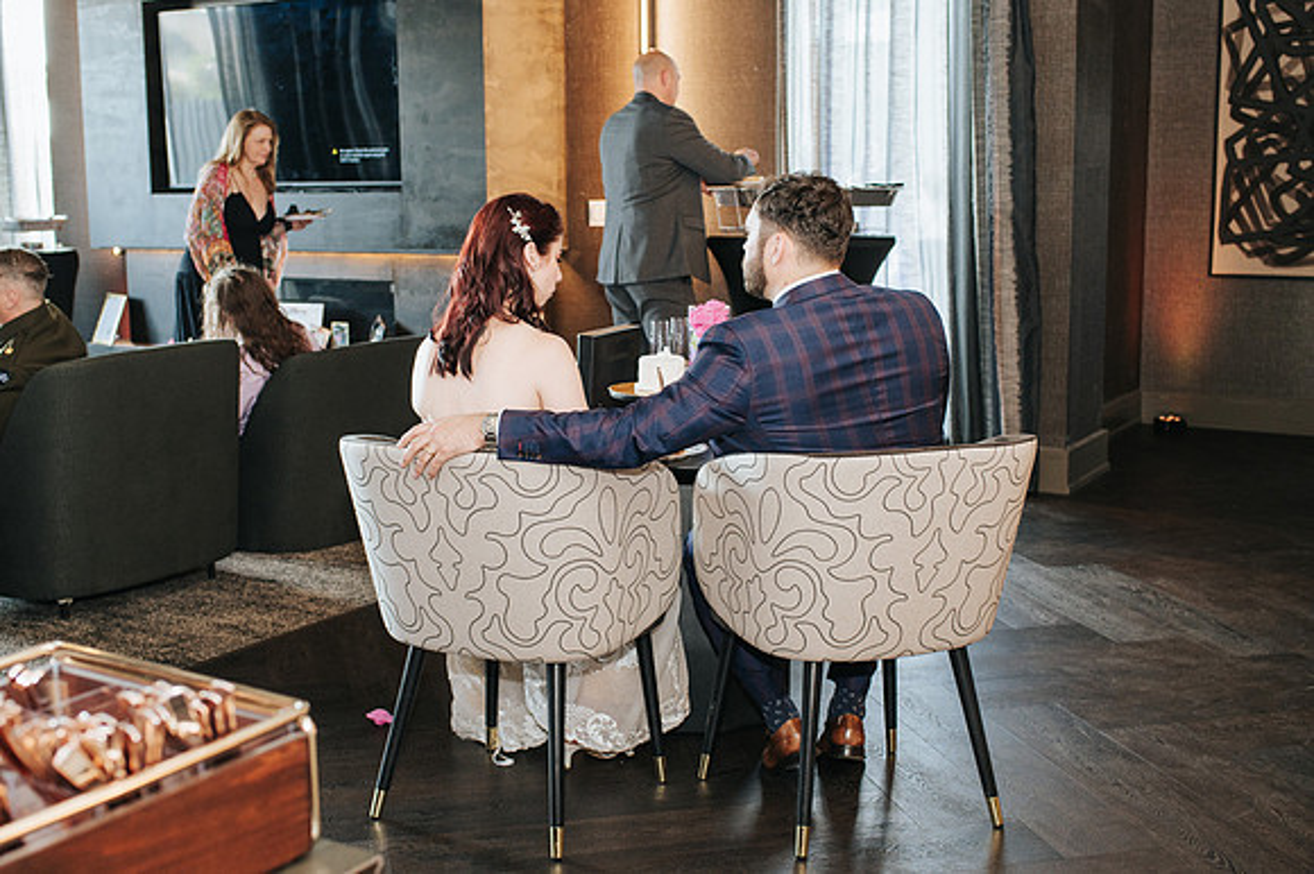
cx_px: 614
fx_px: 1614
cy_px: 435
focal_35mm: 44
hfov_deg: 44.3
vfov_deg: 30.3
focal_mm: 35
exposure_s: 1/200
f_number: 3.5
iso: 1000
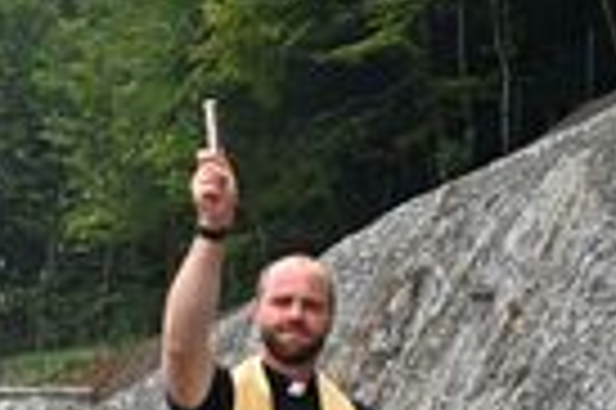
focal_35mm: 115
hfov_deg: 17.0
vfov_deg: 11.7
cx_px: -117
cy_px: 433
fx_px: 1965
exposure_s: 1/4000
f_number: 6.3
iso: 1600
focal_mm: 35
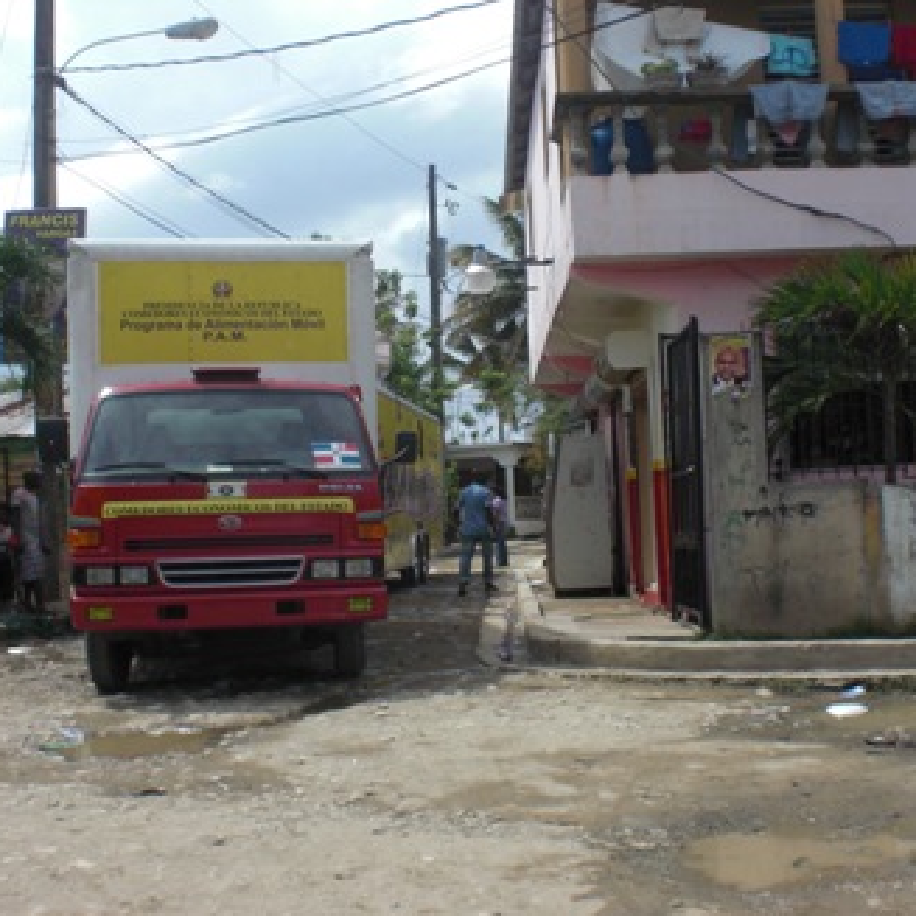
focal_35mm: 46
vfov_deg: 36.8
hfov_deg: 36.8
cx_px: 479
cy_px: 468
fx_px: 1377
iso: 64
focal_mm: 6.3
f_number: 5.6
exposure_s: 1/320
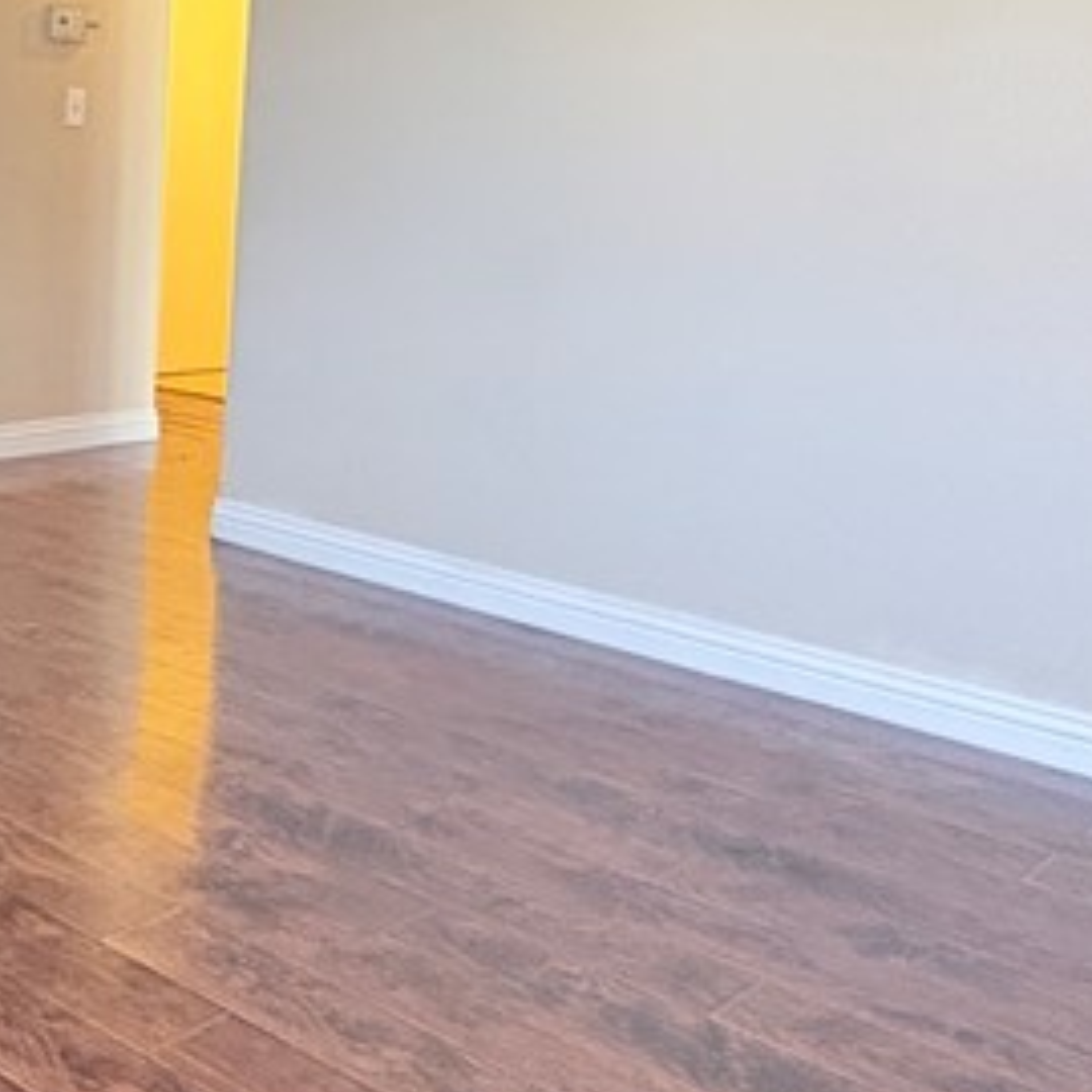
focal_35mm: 47
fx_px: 1677
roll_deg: -2.0
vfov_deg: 36.0
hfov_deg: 34.1
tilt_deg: -12.6
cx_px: 113
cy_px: 506
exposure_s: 1/60
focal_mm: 2.22
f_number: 2.2
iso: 640
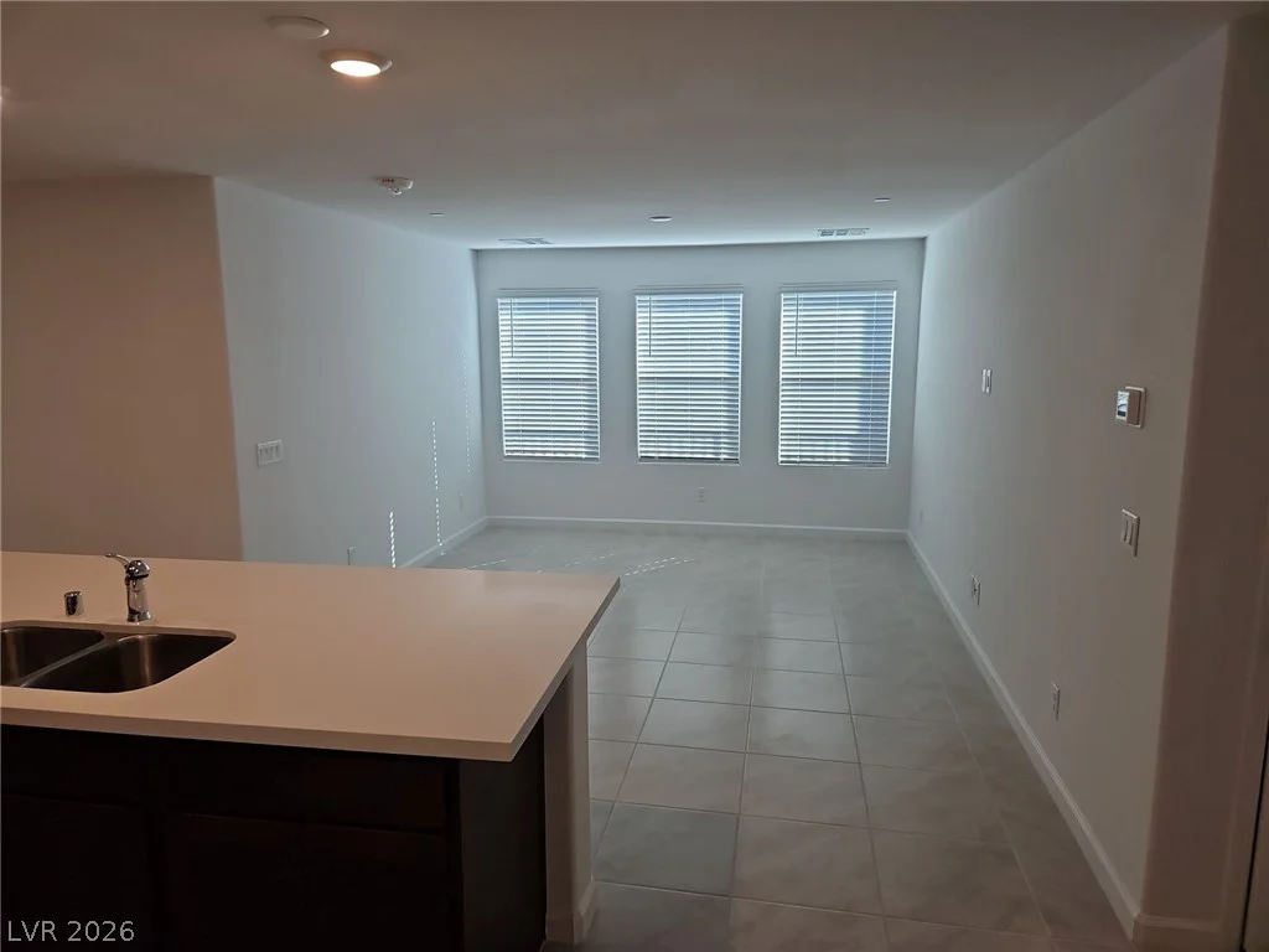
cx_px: 634
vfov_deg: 58.9
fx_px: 843
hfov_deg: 73.9
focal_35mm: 23
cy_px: 476
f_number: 1.8
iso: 76
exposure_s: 1/119
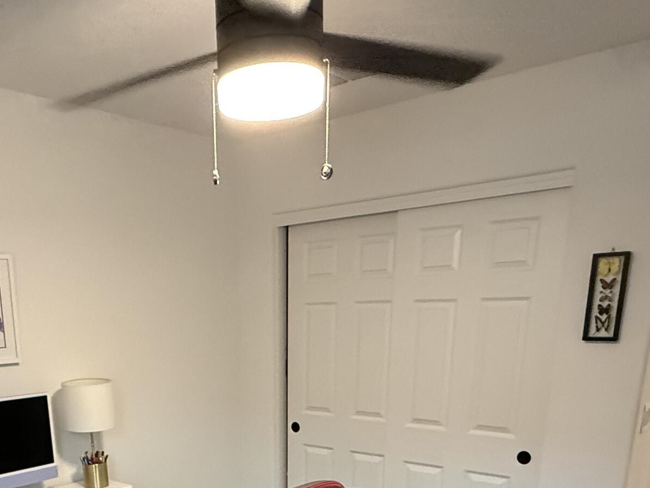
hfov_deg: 51.8
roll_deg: +1.5
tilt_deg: -18.3
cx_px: 225
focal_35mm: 35
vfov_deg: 35.7
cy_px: 515
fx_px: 657
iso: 1000
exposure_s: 1/60
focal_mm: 2.22
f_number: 2.2
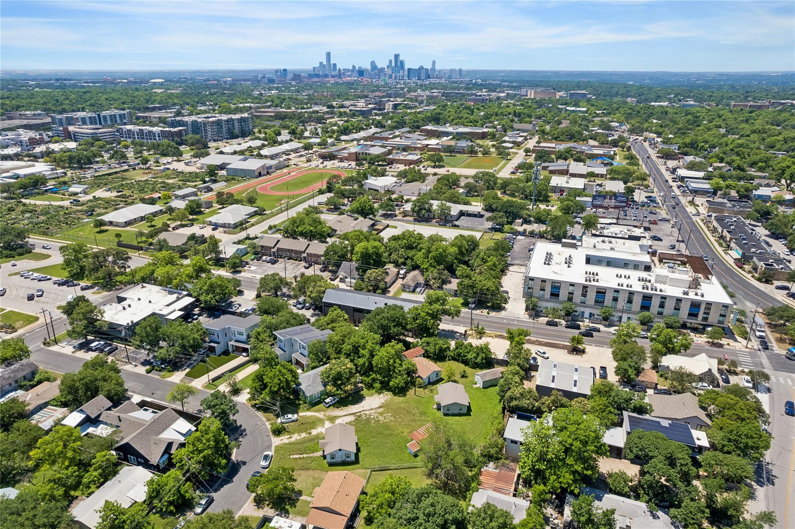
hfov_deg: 78.6
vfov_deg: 57.2
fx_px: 486
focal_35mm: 22
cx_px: 398
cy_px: 264
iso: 130
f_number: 2.8
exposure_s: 1/2500
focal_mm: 8.4
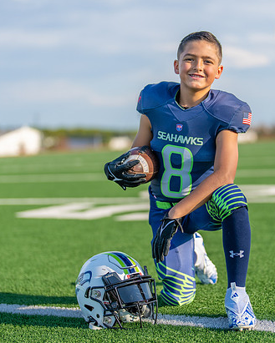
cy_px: 162
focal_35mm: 81
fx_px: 824
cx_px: 198
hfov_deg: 18.9
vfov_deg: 23.6
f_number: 1.2
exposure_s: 1/5000
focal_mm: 50
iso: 100
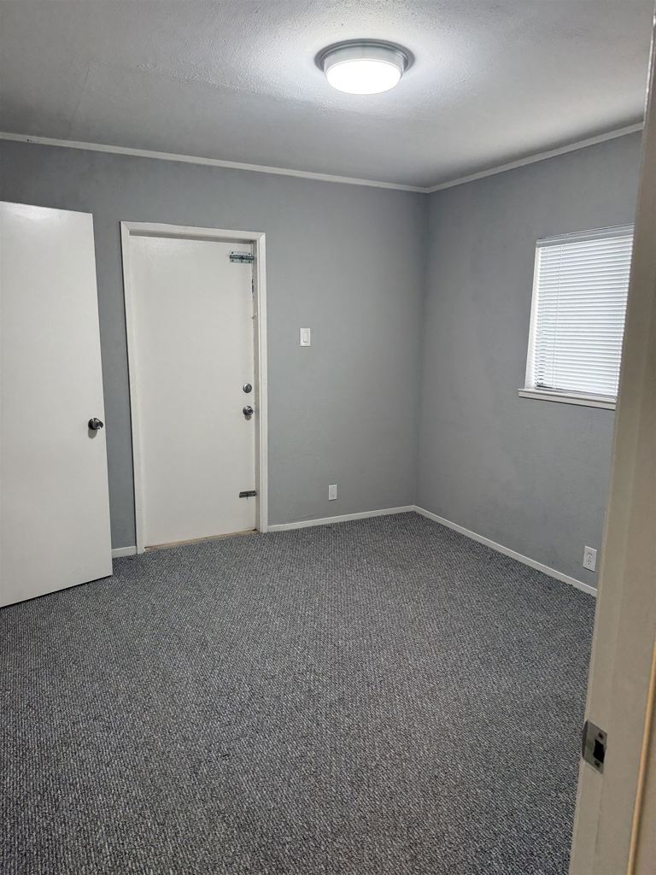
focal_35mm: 24
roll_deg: -1.0
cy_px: 438
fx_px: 606
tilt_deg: -13.1
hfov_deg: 56.8
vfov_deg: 71.6
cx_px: 328
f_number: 1.78
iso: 200
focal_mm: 6.76
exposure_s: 1/60
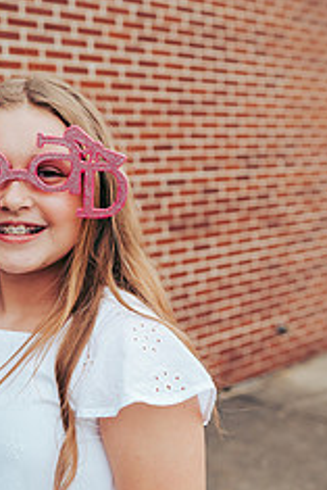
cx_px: 35
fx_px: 626
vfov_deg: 42.6
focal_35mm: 46
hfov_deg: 28.2
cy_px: 213
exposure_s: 1/320
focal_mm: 24
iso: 320
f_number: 2.8
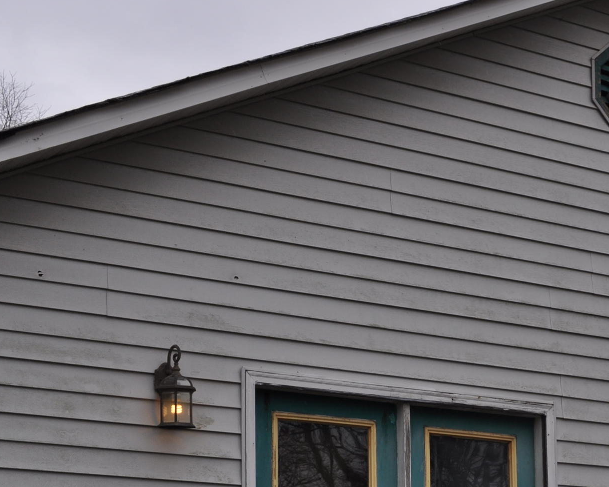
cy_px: 467
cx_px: 528
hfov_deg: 20.9
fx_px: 1622
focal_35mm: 90
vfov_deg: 16.8
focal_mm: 26
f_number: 9
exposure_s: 1/320
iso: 200
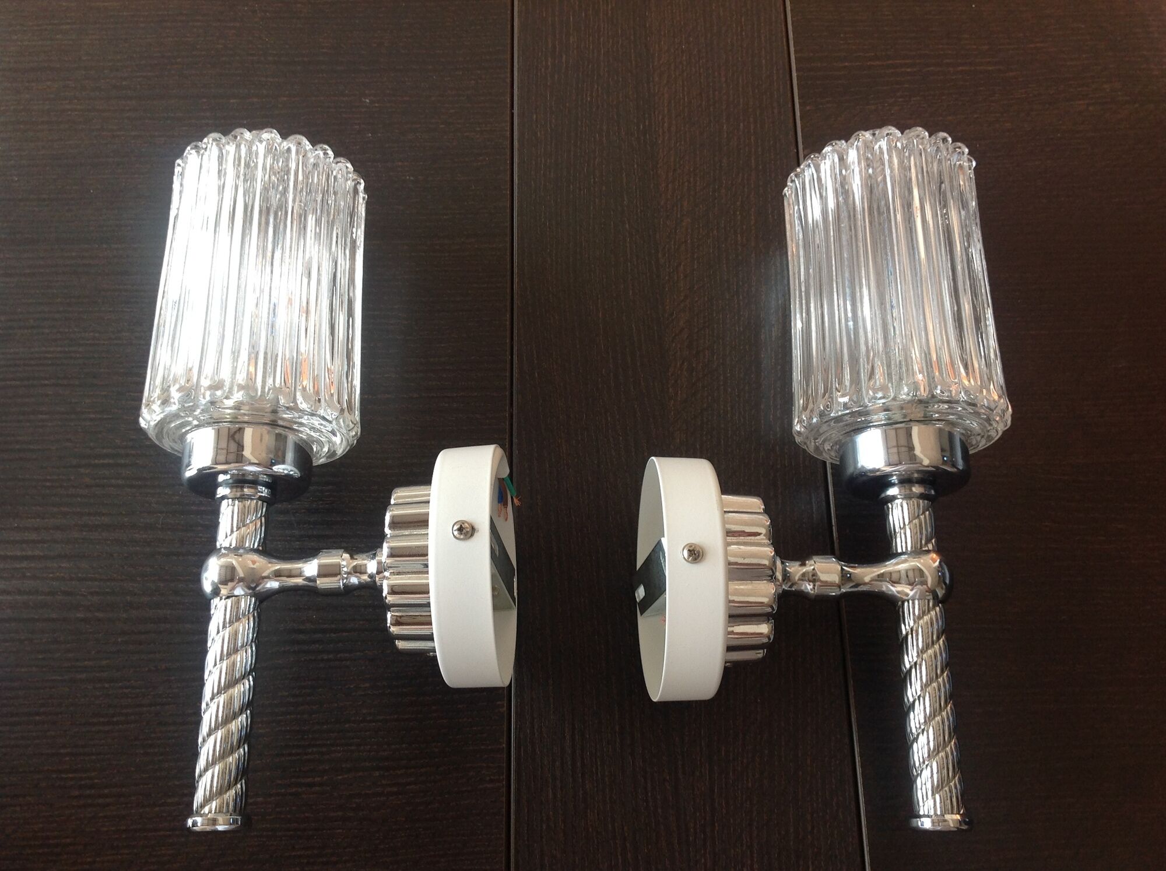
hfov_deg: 52.7
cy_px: 436
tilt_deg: -71.5
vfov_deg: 40.6
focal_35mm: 35
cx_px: 583
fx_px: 1177
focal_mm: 4.28
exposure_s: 1/60
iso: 64
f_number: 2.4
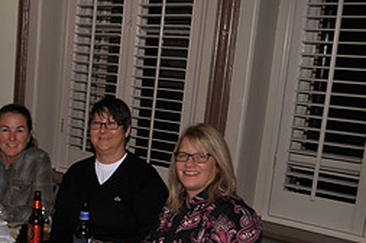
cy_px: 199
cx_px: -38
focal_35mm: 62
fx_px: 630
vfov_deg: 21.5
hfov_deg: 29.2
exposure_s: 1/60
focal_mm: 18
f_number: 4
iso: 200
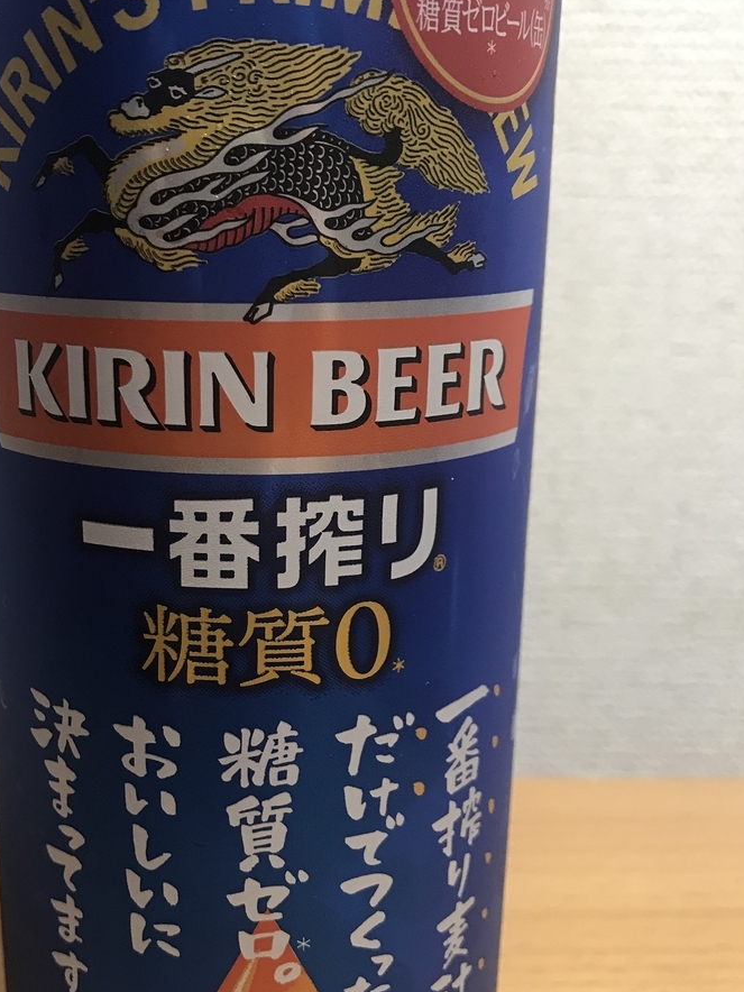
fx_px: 1089
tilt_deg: -14.6
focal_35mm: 38
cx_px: 256
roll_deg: -0.5
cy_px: 535
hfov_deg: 37.4
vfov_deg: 48.9
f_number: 1.8
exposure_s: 1/15
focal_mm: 3.99
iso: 50
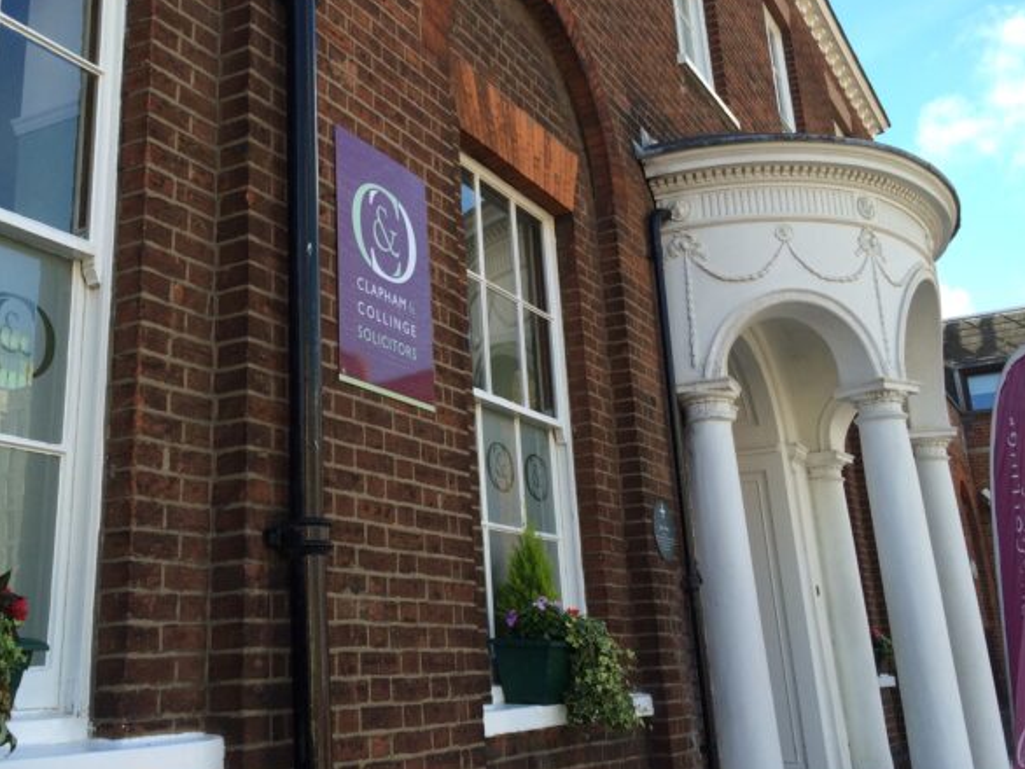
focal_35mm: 38
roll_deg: +1.0
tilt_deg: +17.2
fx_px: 1126
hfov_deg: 48.7
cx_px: 416
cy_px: 285
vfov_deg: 37.5
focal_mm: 4.15
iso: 32
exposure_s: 1/471
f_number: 2.2
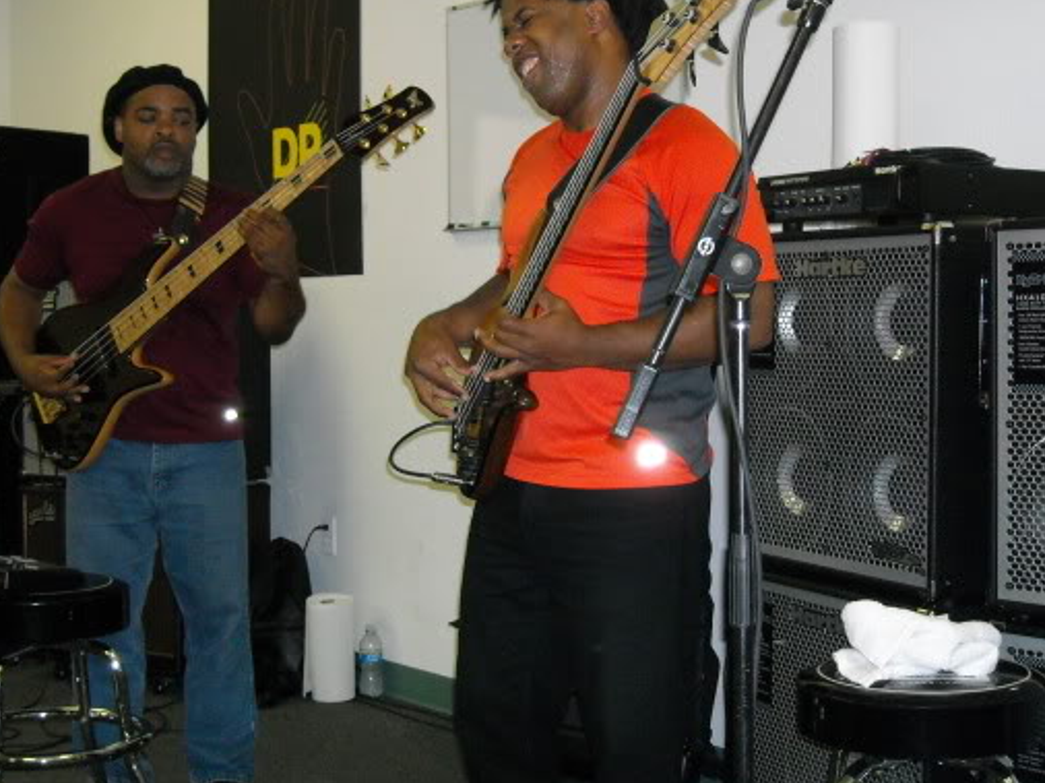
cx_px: 485
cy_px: 374
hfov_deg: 31.2
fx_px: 1871
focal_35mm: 62
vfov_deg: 23.6
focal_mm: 7.92
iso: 400
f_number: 3.2
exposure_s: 1/60
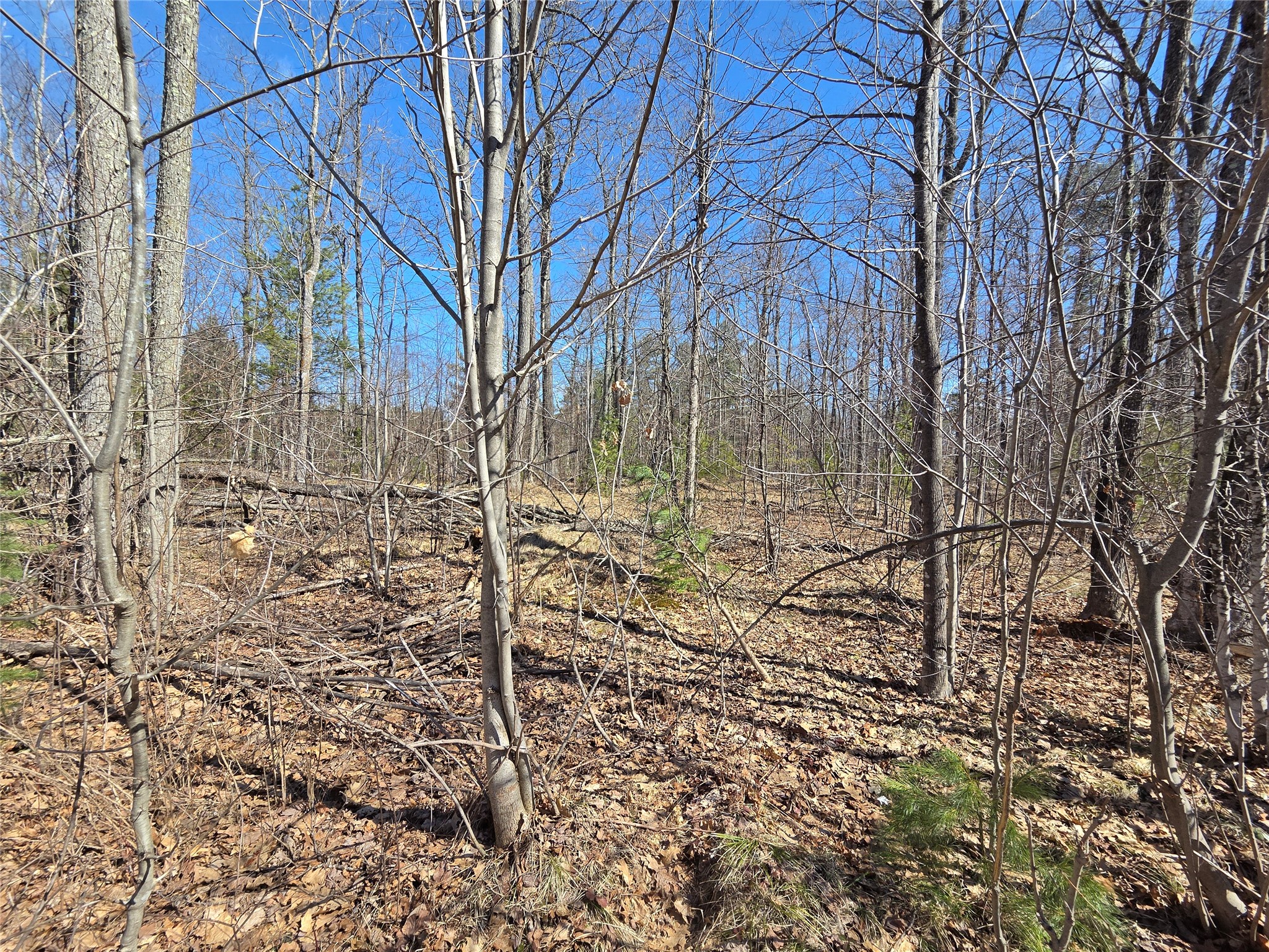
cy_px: 476
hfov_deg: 106.2
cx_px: 634
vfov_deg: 89.9
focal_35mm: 13
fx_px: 477
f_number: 2.2
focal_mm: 2.2
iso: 100
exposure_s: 1/1550
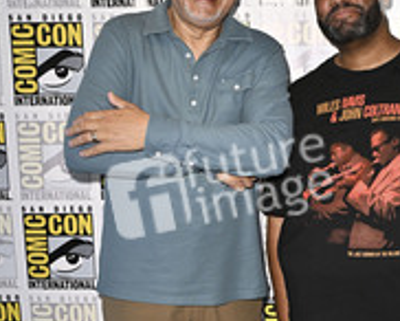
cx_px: 284
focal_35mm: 74
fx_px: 877
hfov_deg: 25.5
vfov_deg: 20.3
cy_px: 297
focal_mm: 36
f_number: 4.5
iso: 1250
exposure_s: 1/250
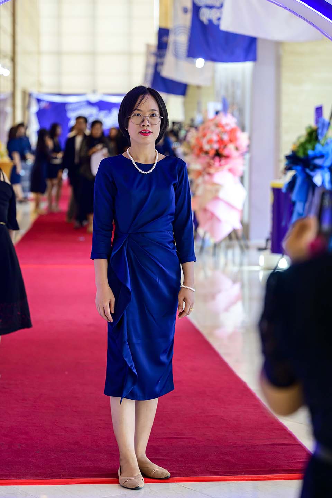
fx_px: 1148
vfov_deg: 24.5
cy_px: 249
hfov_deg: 16.5
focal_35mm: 83
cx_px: 166
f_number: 2.8
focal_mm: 83
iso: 450
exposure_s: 1/200
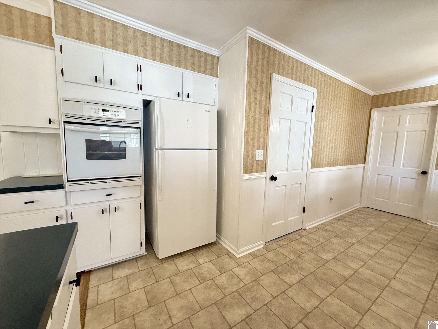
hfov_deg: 102.1
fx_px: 177
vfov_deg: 85.7
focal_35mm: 14
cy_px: 164
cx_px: 219
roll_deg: -1.2
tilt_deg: -5.4
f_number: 2.2
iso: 500
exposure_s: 1/60
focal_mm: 2.22
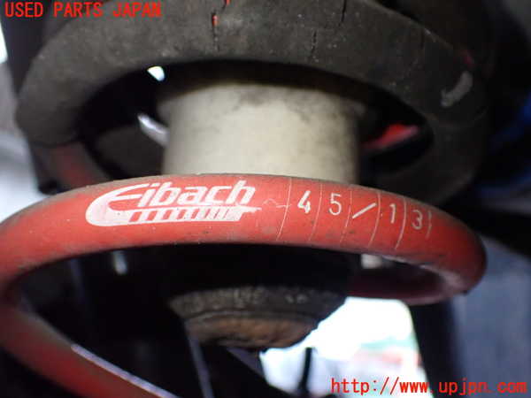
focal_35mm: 36
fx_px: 552
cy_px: 199
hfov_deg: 51.4
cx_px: 266
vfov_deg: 39.7
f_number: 2.5
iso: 800
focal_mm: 6.37
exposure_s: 1/160
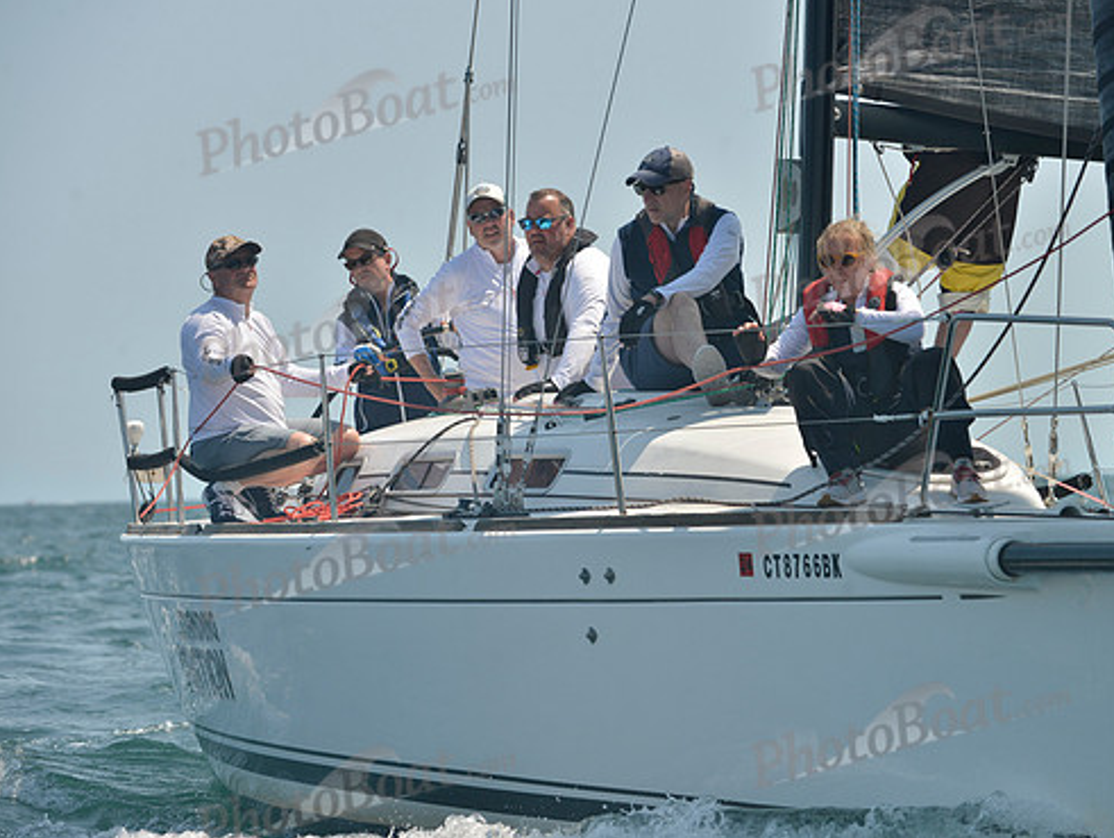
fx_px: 7311
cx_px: 635
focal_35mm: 227
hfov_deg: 8.7
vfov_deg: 6.6
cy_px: 412
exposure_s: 1/1000
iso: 280
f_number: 8
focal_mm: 200
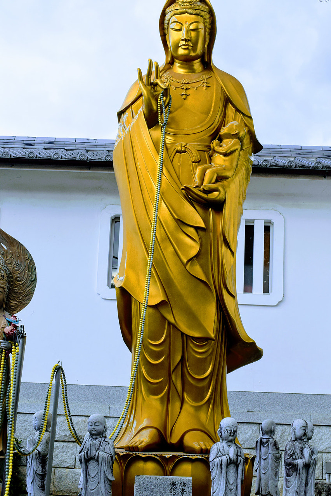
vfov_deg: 33.4
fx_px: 828
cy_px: 260
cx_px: 179
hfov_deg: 22.6
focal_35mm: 60
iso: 320
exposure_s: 1/250
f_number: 8
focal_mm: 32
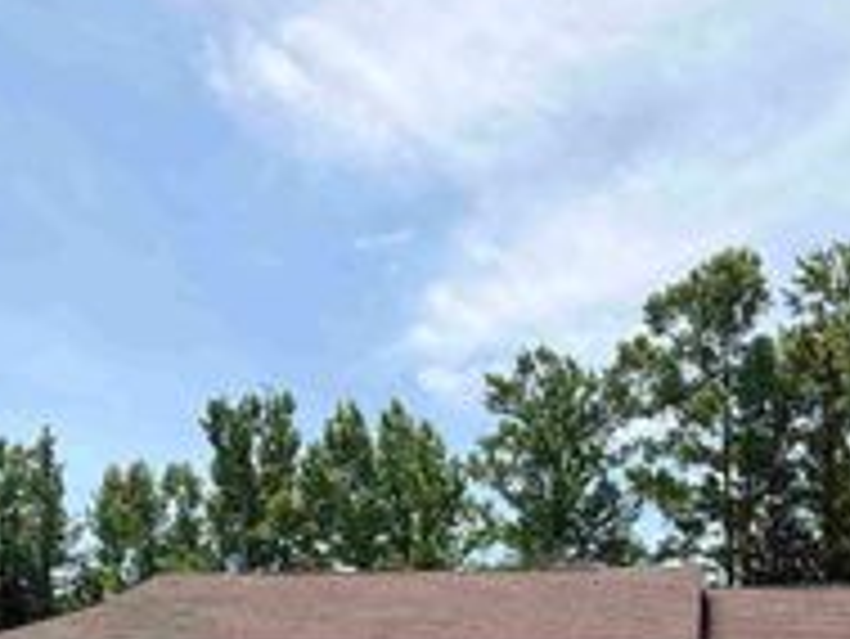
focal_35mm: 37
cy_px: 713
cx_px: 580
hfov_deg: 49.1
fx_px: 909
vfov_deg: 33.4
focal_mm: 2.22
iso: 25
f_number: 2.2
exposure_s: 1/770
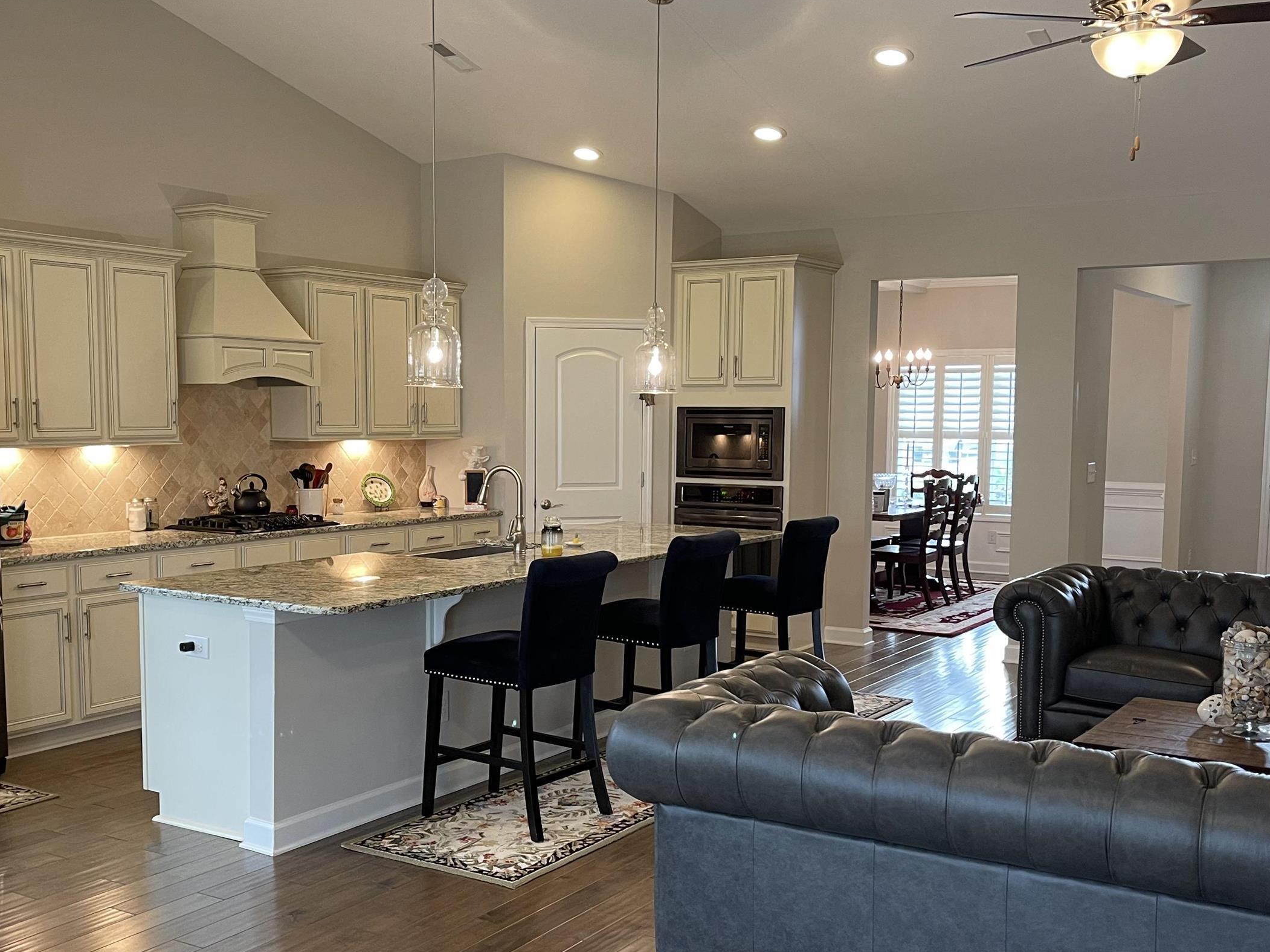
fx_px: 1394
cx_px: 570
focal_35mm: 38
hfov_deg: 48.9
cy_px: 553
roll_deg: -0.3
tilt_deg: -5.2
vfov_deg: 37.6
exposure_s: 1/60
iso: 125
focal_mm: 5.1
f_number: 1.6
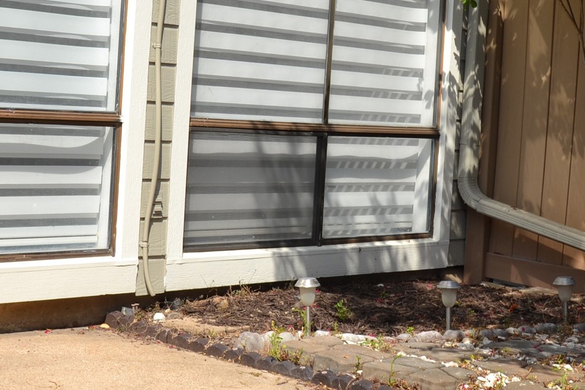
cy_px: 160
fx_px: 1105
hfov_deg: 29.6
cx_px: 254
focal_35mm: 68
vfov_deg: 20.0
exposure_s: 1/200
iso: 100
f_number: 8
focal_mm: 20
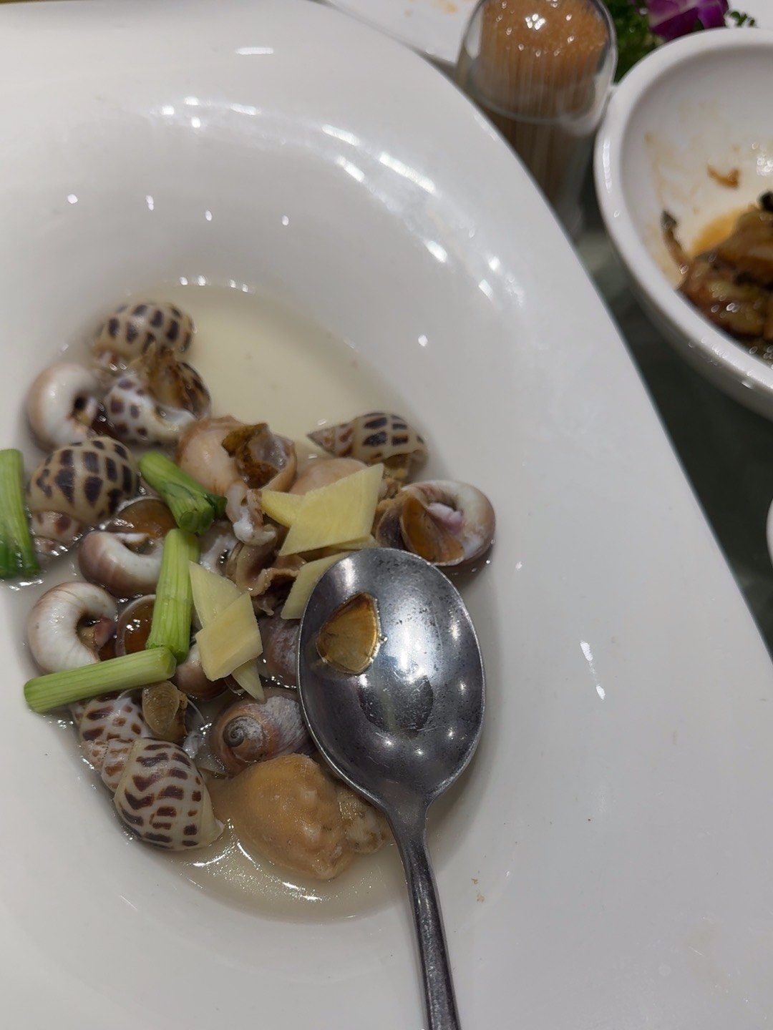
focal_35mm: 24
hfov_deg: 56.8
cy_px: 515
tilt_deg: -61.3
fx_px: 715
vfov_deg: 71.6
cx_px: 386
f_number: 1.78
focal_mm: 6.76
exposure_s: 1/203
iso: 64
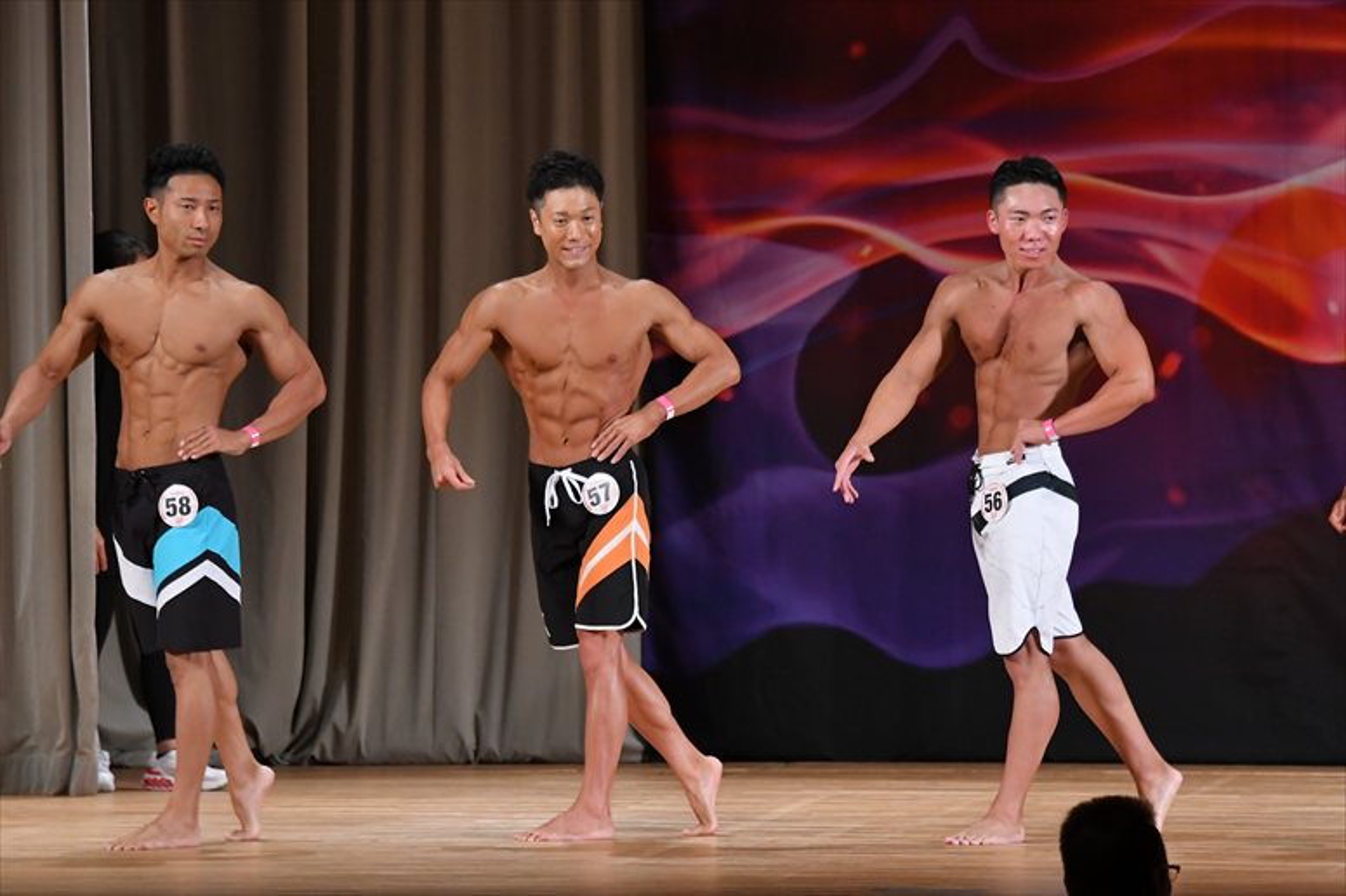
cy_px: 448
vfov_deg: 6.3
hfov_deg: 9.5
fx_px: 8110
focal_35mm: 217
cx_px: 673
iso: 3200
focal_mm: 145
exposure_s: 1/400
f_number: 5.6
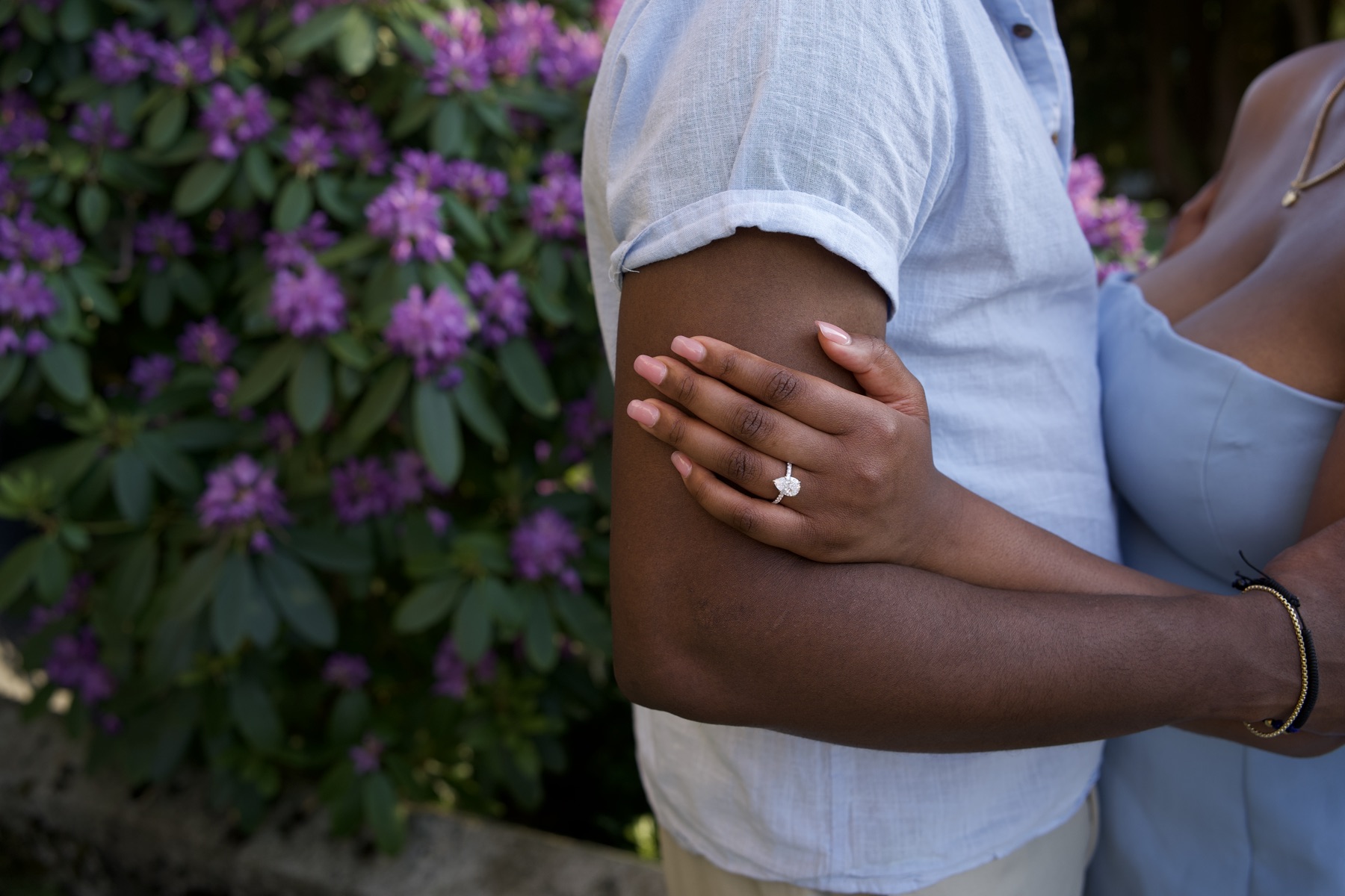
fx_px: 1308
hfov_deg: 54.4
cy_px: 448
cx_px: 672
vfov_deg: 37.9
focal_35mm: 35
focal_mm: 35
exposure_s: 1/250
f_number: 3.5
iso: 250
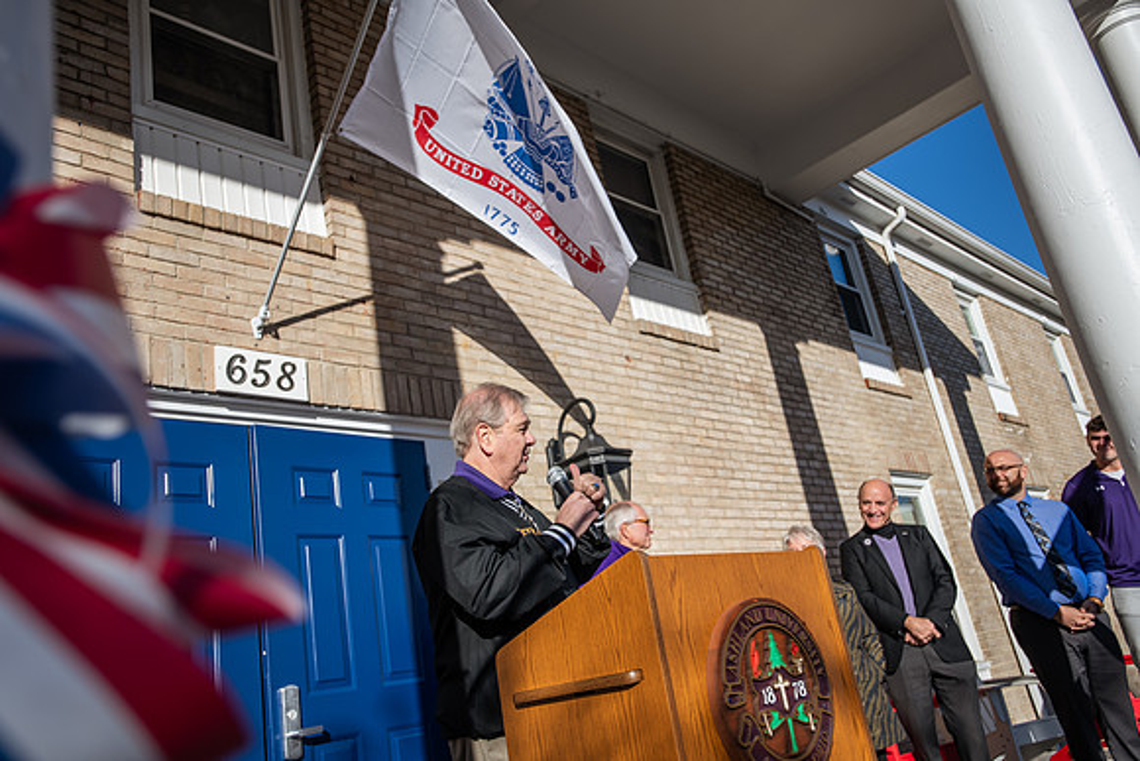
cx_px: 570
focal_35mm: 30
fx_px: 950
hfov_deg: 61.9
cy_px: 380
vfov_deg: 43.6
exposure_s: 1/1000
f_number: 3.5
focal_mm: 30
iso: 80
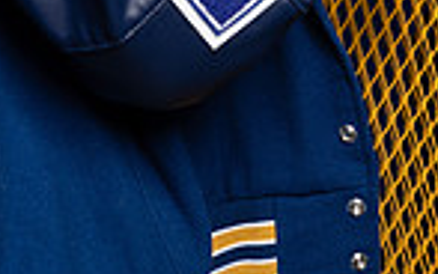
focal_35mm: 122
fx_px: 1457
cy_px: -378
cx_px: 161
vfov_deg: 9.6
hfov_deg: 17.1
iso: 125
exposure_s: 1/250
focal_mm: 39
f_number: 8
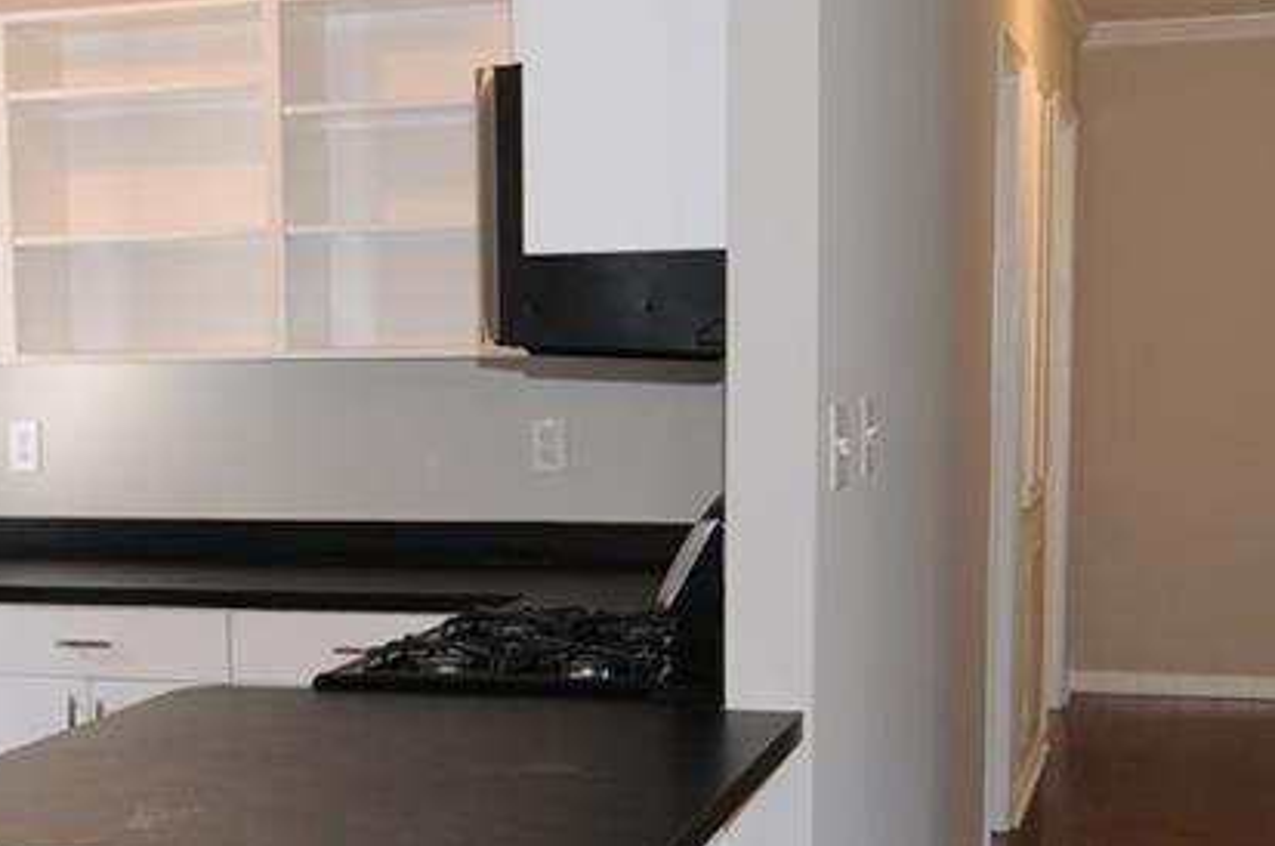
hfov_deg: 31.2
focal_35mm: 63
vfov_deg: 21.3
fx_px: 2236
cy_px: 625
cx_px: 296
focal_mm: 17
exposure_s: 1/50
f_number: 4
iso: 200
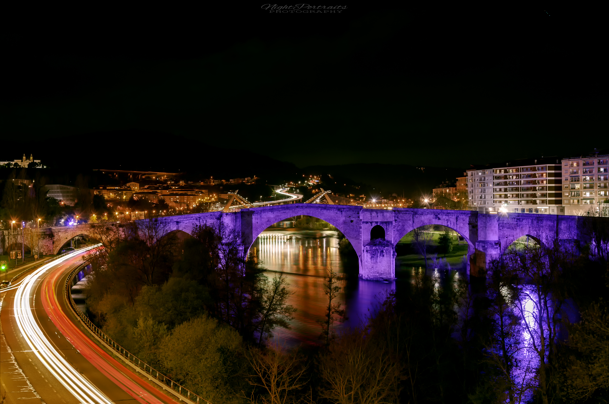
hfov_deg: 46.5
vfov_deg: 31.8
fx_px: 709
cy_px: 202
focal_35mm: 42
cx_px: 304
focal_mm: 28
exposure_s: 13
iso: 100
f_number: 8
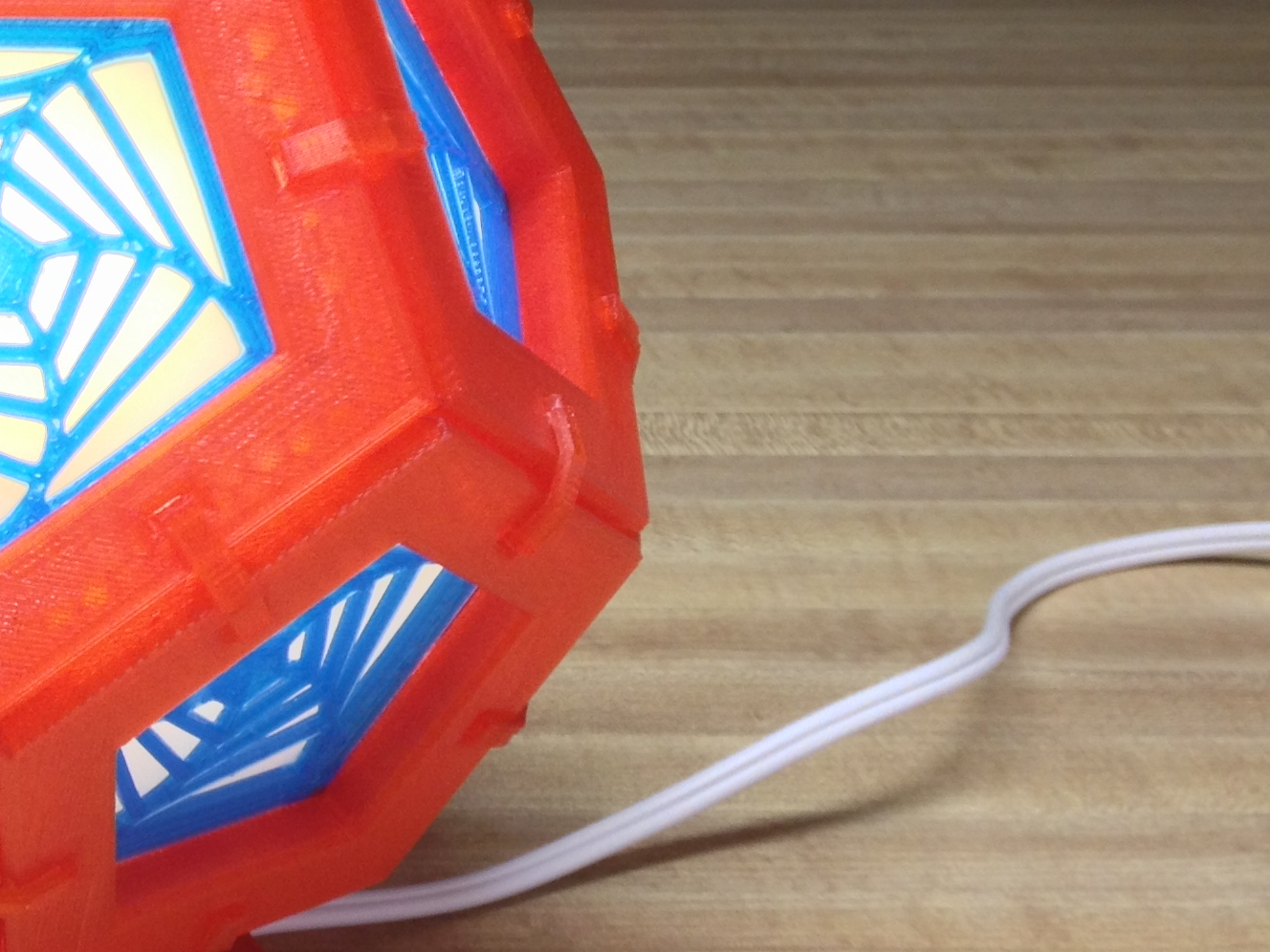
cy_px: 481
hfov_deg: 22.1
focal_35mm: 86
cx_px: 65
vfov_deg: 17.2
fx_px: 3155
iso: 80
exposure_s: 1/20
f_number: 2.4
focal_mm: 4.28
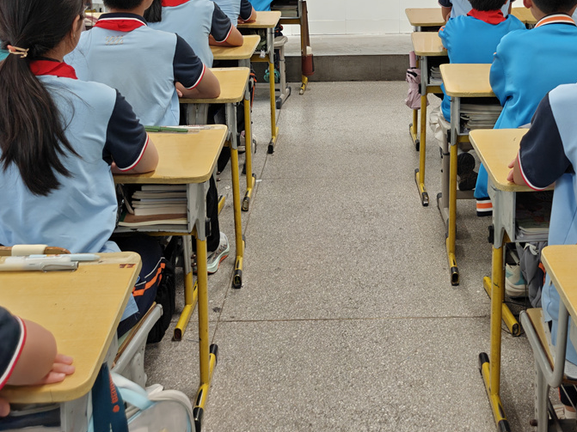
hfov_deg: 39.5
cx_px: 347
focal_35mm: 48
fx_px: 800
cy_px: 33
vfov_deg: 28.9
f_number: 1.6
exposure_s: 1/100
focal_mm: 6.06
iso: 100
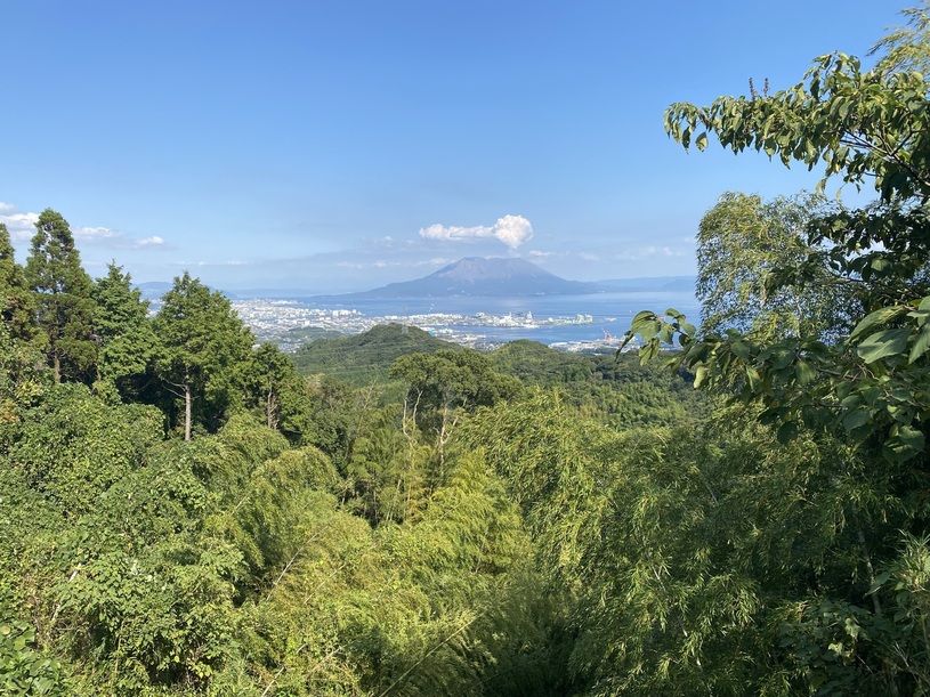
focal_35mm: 26
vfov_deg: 53.1
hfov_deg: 67.3
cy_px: 348
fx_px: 698
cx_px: 465
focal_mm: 4.25
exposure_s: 1/2463
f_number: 1.8
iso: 32
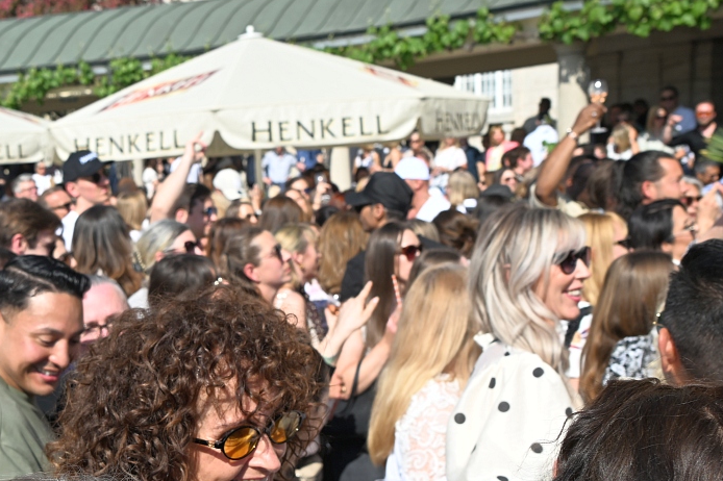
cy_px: 325
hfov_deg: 36.4
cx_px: 219
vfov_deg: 24.9
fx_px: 1084
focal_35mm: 54
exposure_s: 1/500
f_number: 5.6
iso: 100
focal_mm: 25
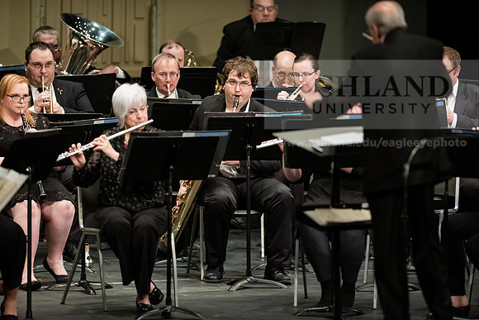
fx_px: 3992
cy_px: 160
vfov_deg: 4.6
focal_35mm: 300
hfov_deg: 6.9
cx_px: 240
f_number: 3.2
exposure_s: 1/320
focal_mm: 300
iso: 4000
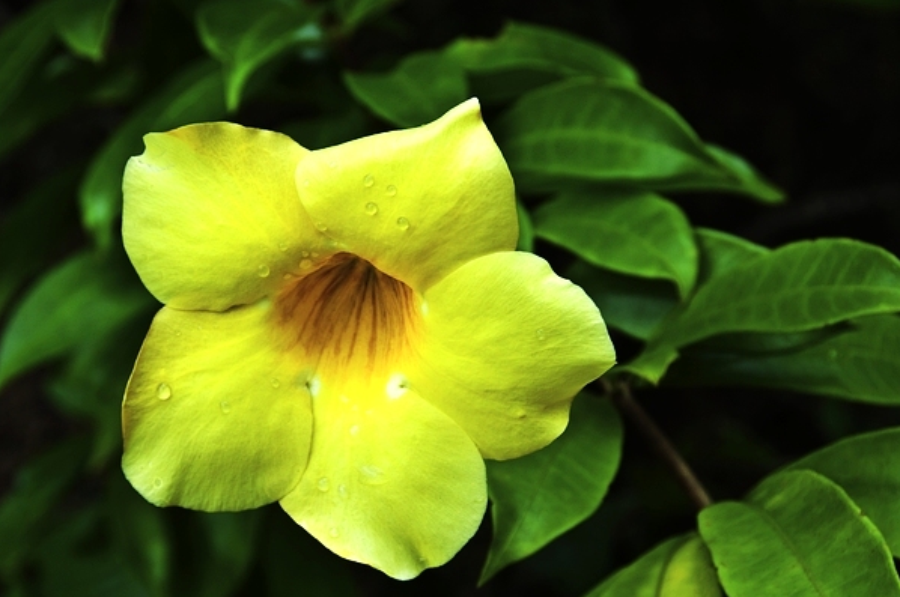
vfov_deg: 11.1
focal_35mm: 123
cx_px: 375
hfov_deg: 16.7
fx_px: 3071
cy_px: 348
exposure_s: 1/125
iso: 200
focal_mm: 70
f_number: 8
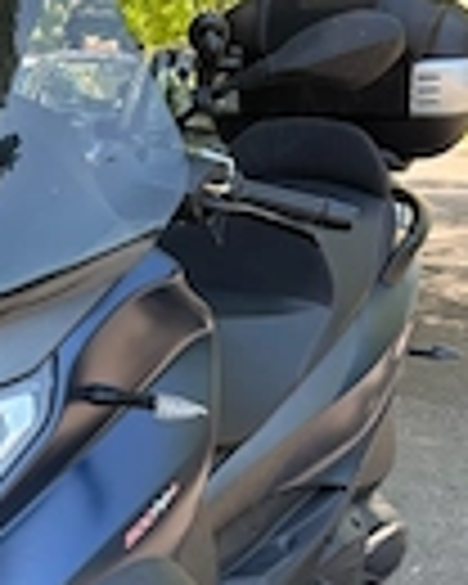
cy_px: 554
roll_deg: -1.0
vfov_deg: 23.6
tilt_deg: -19.5
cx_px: 0
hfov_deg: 19.1
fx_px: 1350
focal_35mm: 78
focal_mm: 5.96
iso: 64
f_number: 1.6
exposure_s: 1/367
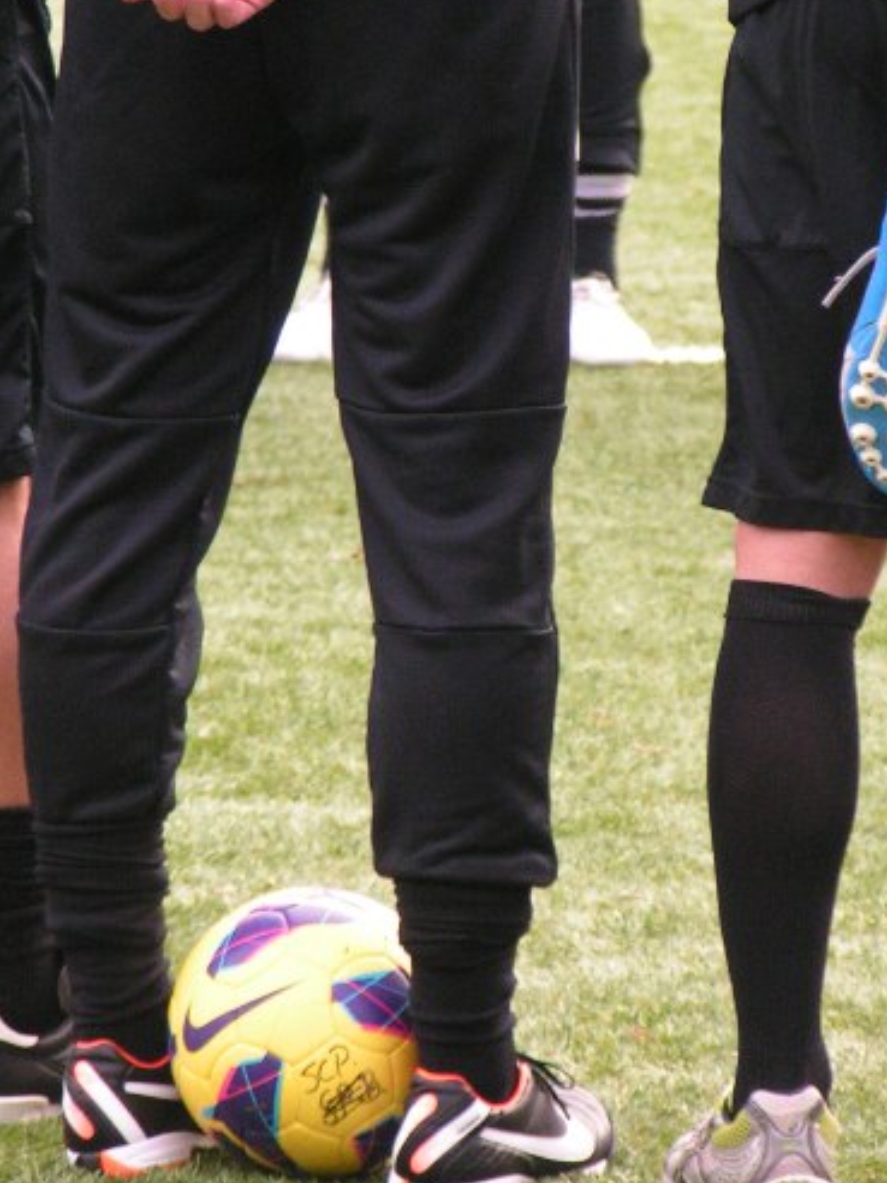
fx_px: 11445
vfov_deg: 5.9
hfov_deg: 4.4
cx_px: 548
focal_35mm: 335
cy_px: 466
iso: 200
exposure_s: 1/200
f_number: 3.5
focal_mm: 31.5
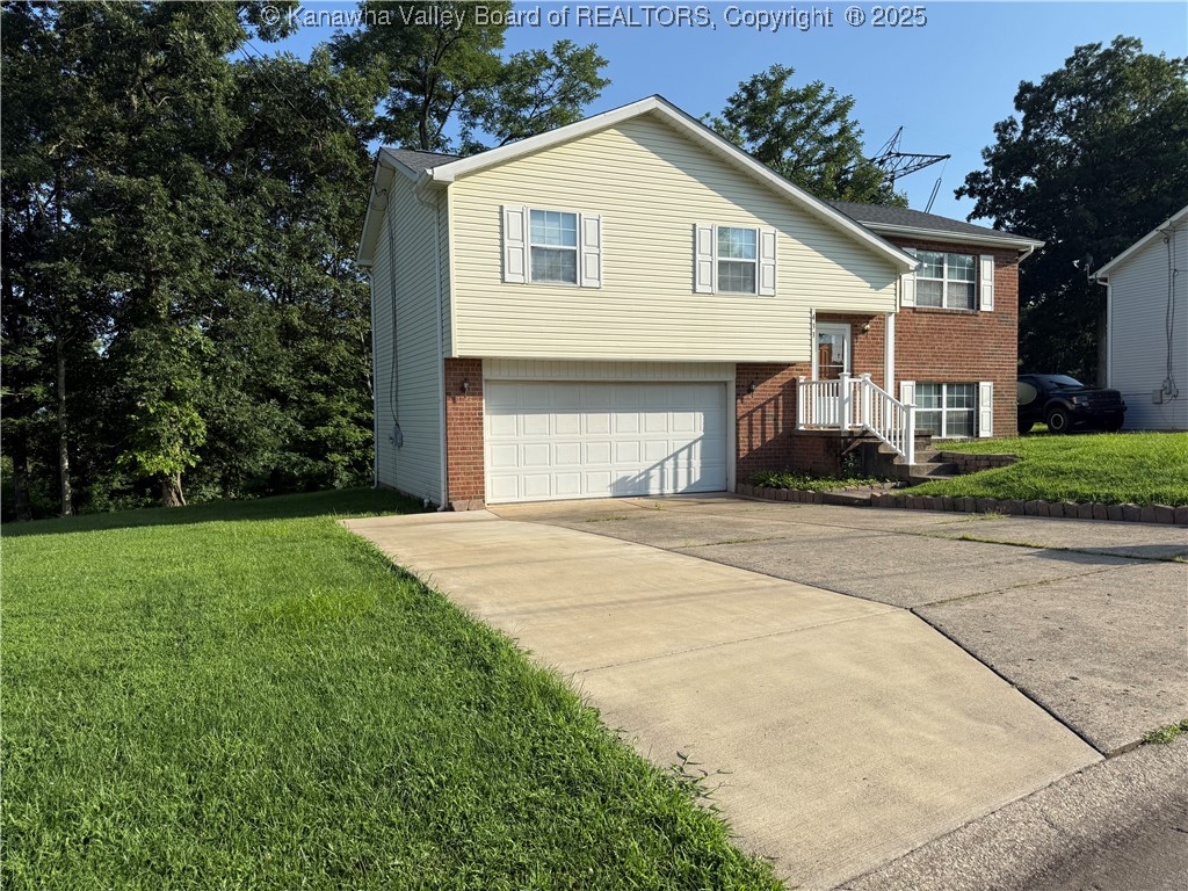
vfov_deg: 56.8
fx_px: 824
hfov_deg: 71.6
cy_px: 446
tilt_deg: -1.4
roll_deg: +0.1
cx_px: 594
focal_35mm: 24
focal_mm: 6.76
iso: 80
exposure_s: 1/4167
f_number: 1.78
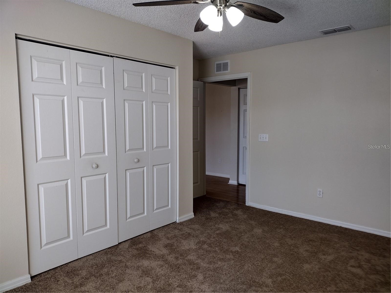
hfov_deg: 65.3
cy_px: 146
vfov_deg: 51.4
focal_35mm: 27
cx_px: 196
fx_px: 305
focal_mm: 4.71
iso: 131
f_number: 1.7
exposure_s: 1/120
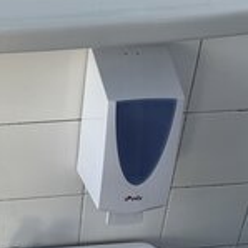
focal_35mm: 69
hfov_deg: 24.1
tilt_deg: -32.9
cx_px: 10
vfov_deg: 25.0
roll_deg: +0.2
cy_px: 105
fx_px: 559
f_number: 1.8
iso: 20
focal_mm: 3
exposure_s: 1/200
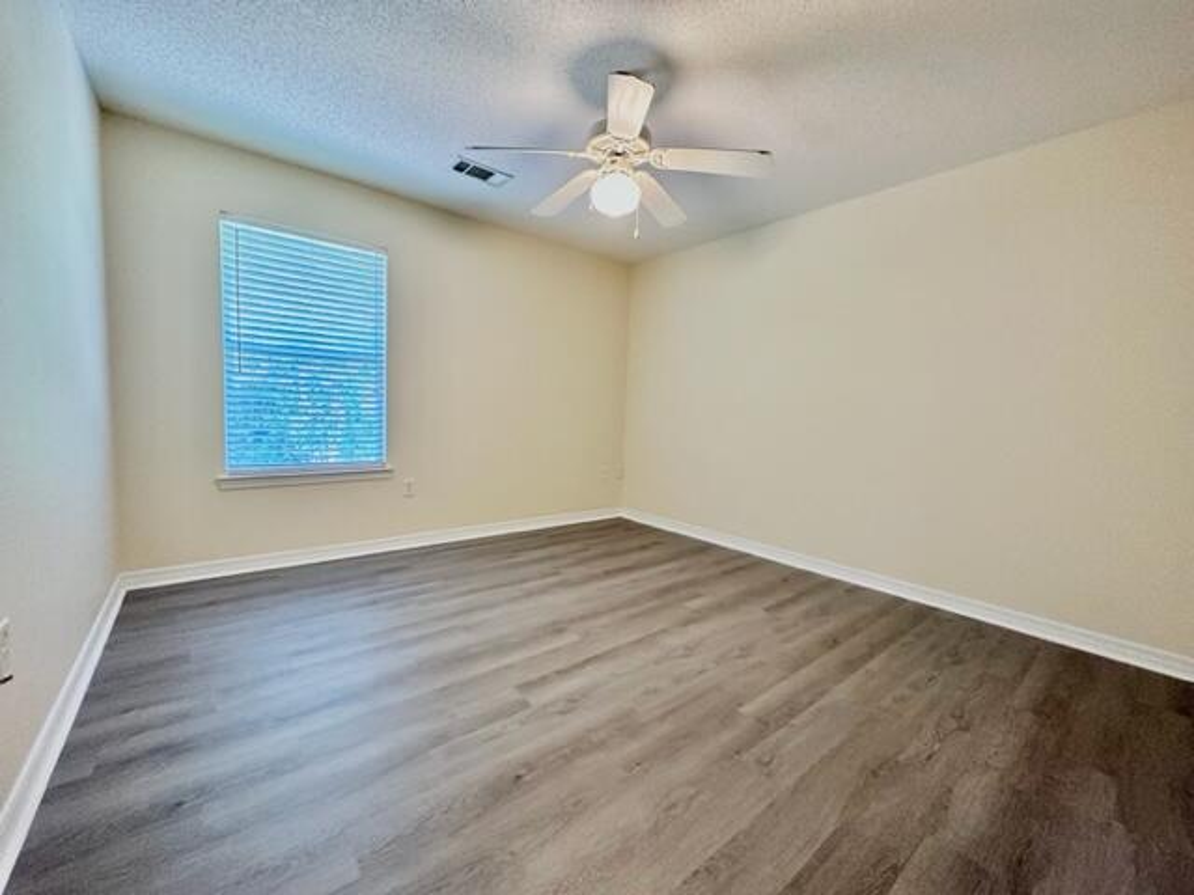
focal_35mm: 14
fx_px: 483
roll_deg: -2.5
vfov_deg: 85.7
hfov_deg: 102.1
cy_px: 448
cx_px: 597
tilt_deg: -3.9
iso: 400
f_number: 2.2
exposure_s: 1/60
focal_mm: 2.22
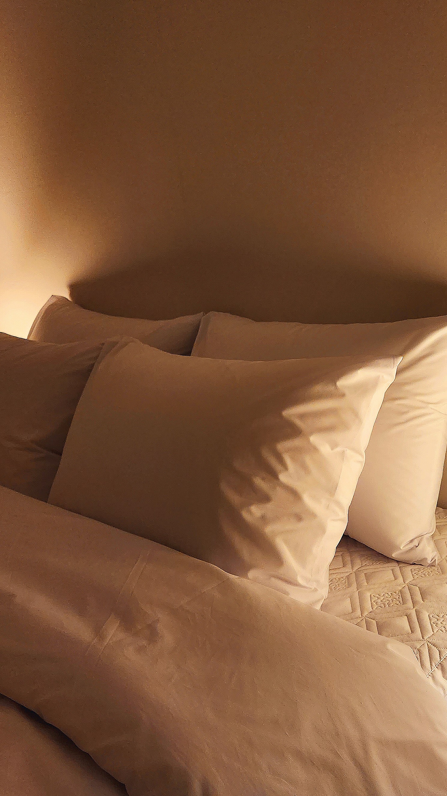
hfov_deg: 33.8
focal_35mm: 34
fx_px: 717
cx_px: 348
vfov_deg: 58.0
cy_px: 393
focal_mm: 5.4
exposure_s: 1/120
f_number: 1.8
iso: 320
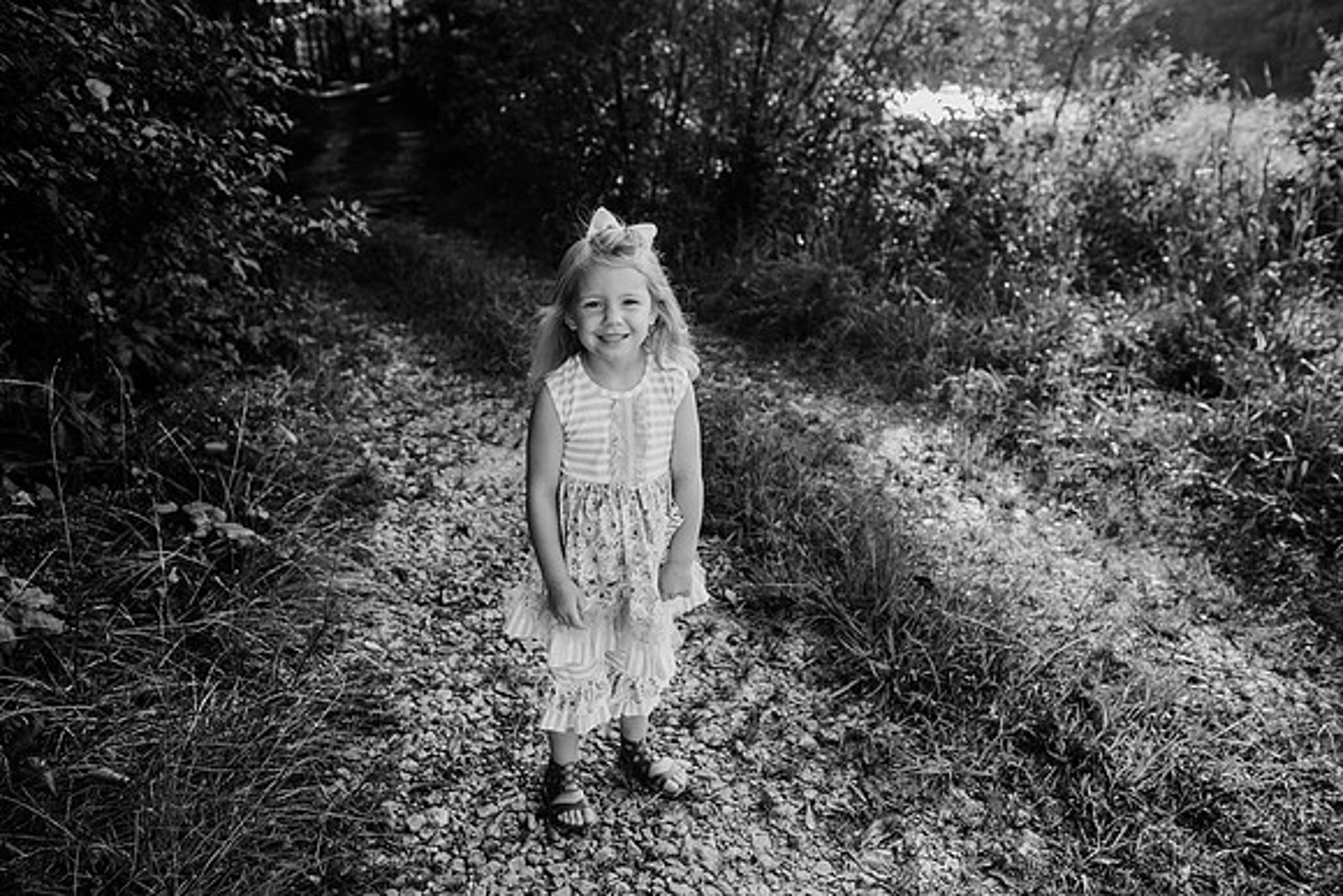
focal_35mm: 24
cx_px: 672
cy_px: 448
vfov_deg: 53.2
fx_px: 896
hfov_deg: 73.7
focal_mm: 24
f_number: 3.5
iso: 200
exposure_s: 1/640
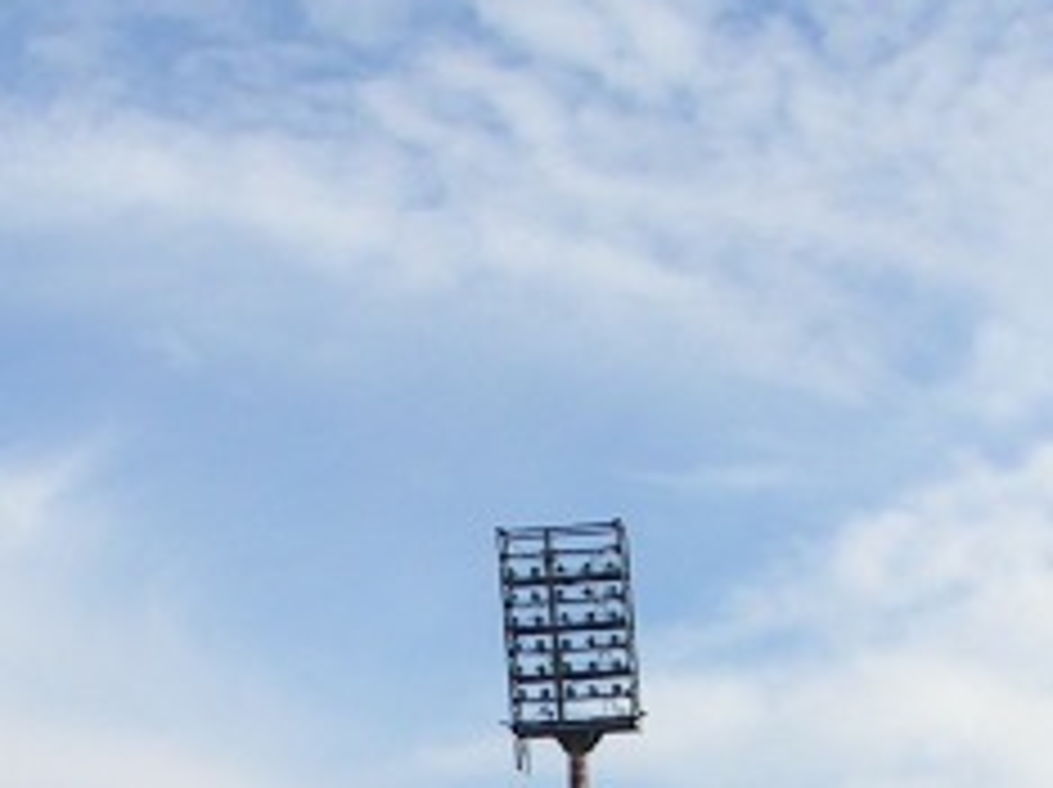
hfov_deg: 15.2
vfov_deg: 11.2
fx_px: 3950
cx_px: 432
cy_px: 847
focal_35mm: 130
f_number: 5.6
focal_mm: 5.8
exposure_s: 1/400
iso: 50
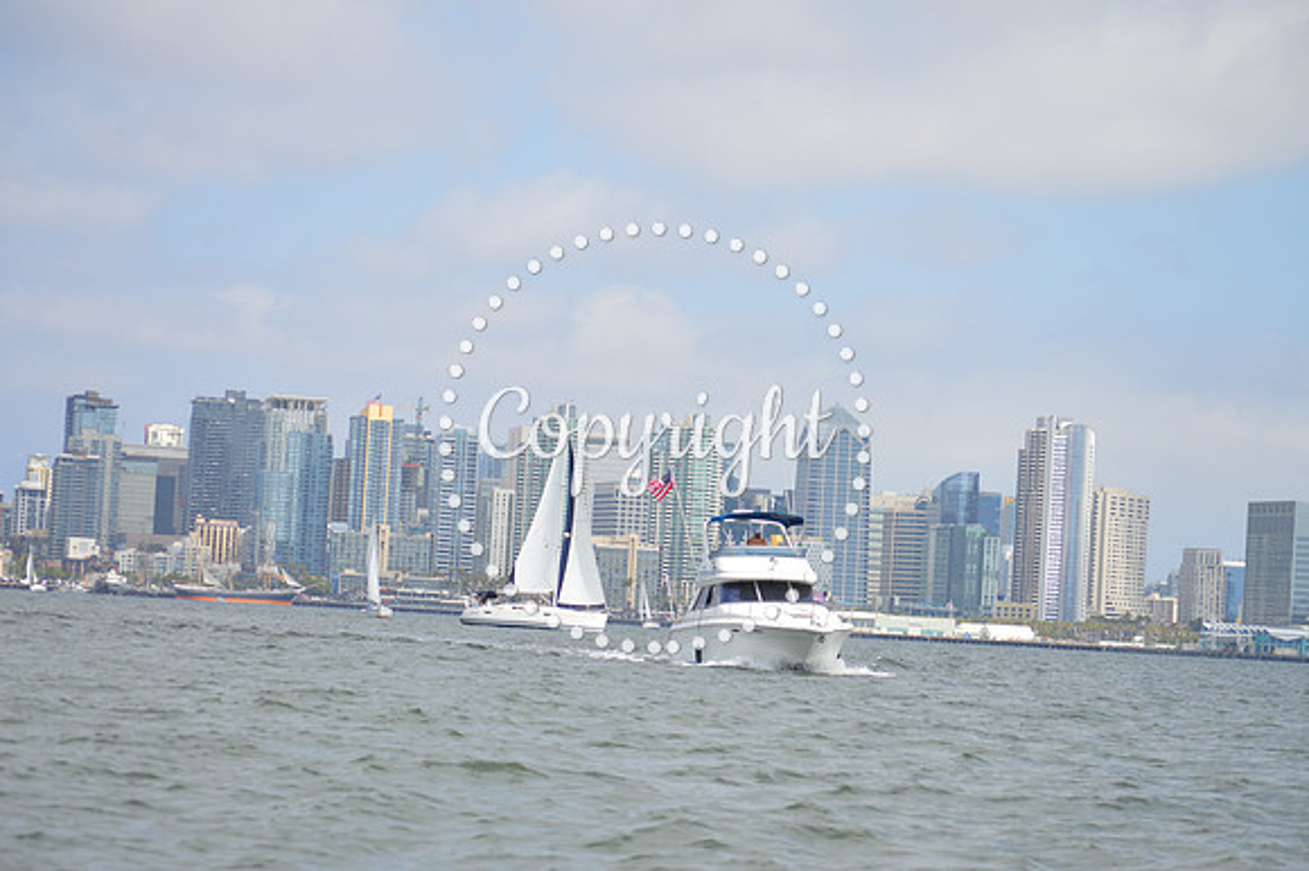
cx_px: 654
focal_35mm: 120
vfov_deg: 11.4
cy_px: 436
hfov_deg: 17.1
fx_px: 4361
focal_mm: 80
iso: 100
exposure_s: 1/500
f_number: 5.6
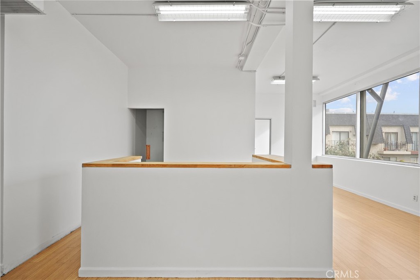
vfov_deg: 73.8
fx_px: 187
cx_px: 210
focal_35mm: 16
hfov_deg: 96.7
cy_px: 140
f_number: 4
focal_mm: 16
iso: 100
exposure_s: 1/15
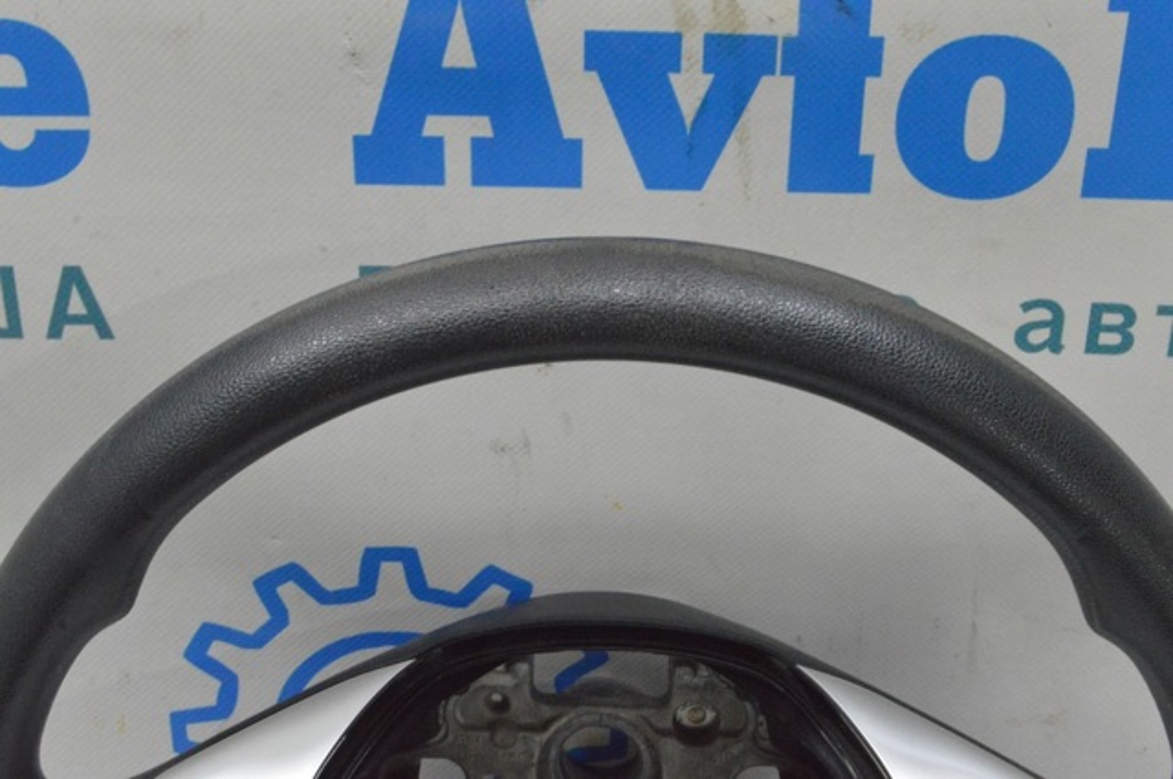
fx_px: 2050
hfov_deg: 31.9
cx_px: 586
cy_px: 390
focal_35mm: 63
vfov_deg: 21.5
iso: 6400
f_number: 20
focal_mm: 42
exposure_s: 1/20
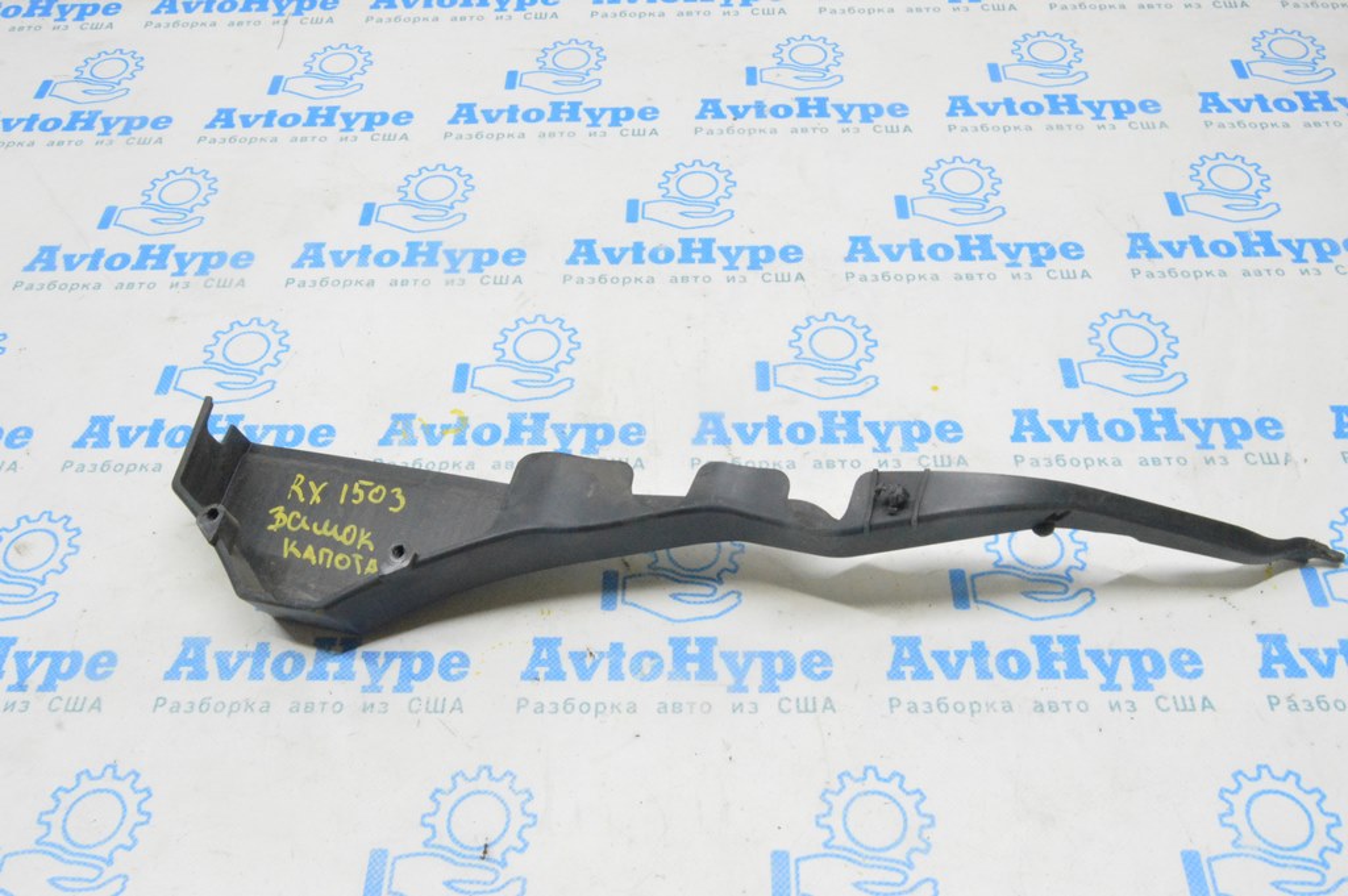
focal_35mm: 33
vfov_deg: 39.9
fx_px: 1235
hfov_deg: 57.3
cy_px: 448
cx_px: 674
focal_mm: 22
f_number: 20
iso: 6400
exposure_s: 1/15
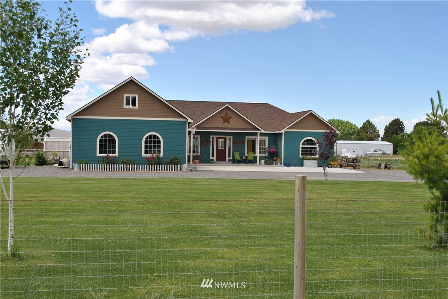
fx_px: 560
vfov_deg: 29.9
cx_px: 224
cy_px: 150
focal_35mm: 45
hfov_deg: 43.6
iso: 100
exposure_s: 1/250
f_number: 8
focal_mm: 30
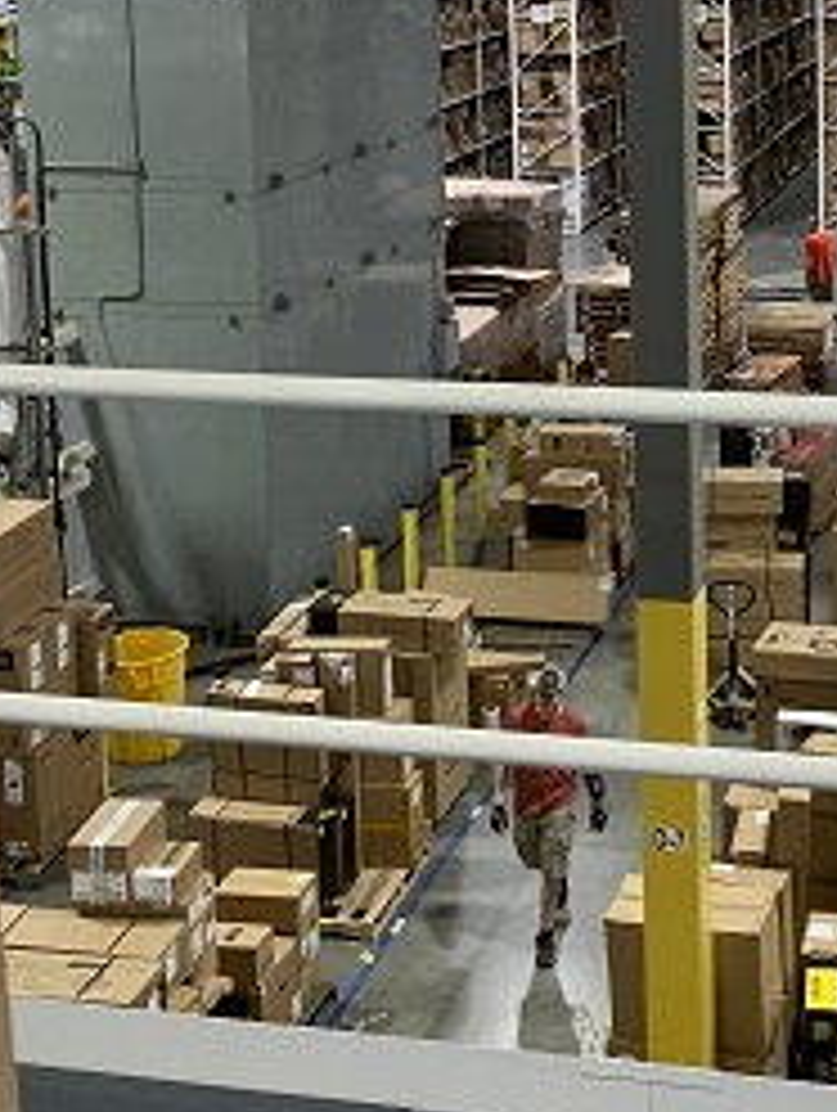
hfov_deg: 25.2
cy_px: 92
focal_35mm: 56
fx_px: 1801
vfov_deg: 32.4
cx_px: 788
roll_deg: +1.0
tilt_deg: -5.1
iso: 250
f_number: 1.8
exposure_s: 1/60
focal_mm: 4.25
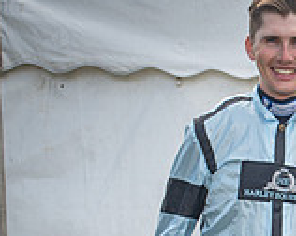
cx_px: 483
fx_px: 1102
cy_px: 322
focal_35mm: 126
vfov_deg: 11.8
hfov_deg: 14.0
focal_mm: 24
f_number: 5
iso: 50
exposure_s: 1/60
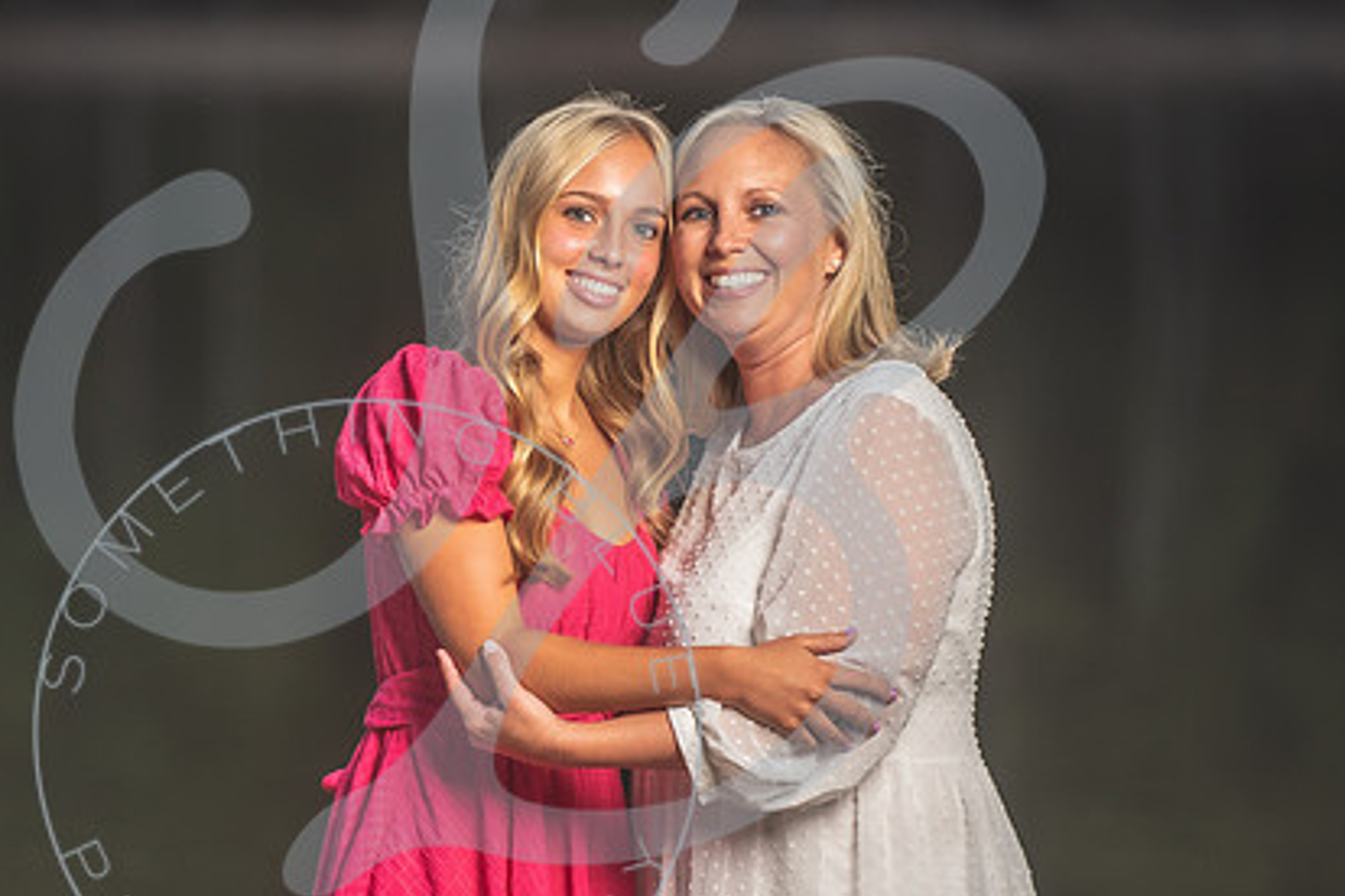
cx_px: 516
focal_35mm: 223
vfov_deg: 6.2
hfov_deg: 9.2
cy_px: 460
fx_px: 8331
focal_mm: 155
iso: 250
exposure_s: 1/400
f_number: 2.8
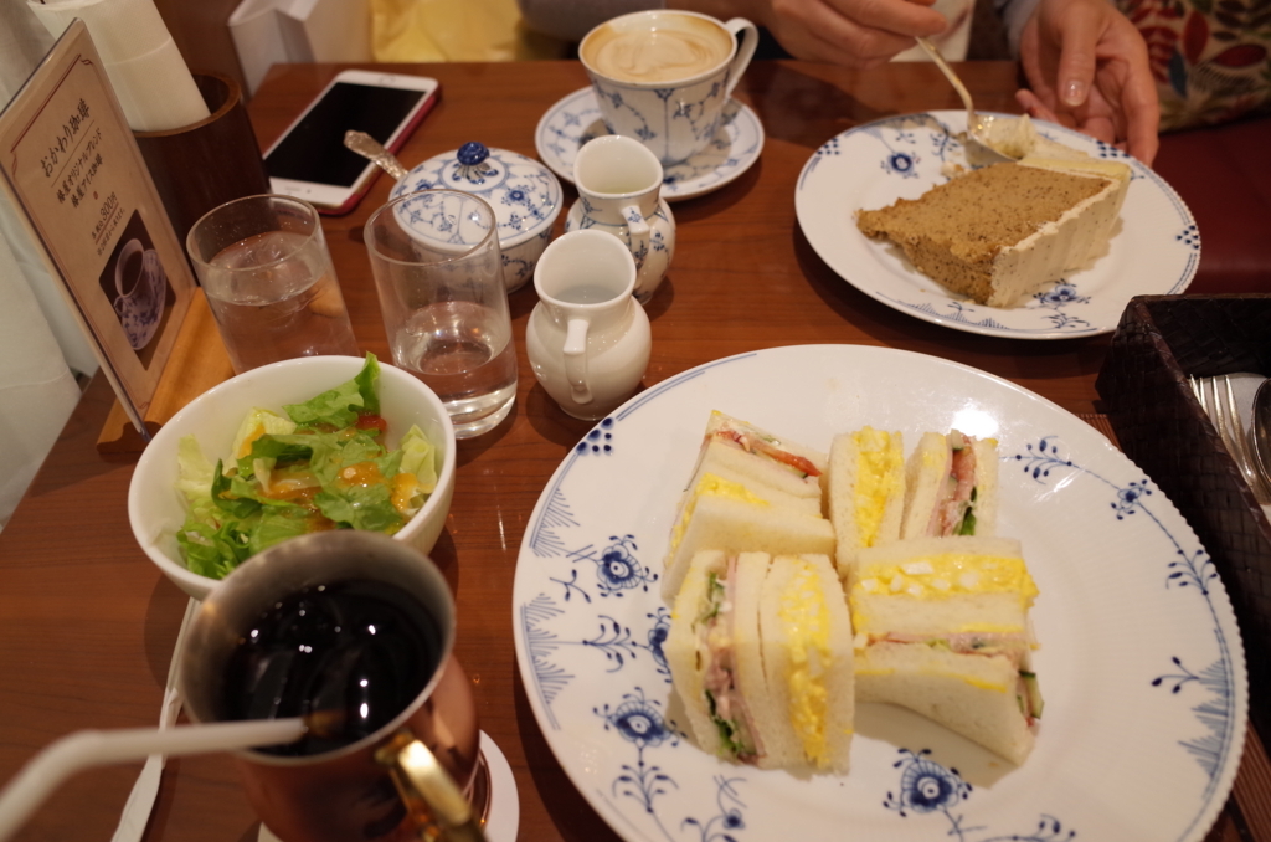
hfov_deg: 65.6
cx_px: 636
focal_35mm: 28
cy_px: 421
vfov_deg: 46.2
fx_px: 986
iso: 400
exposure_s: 1/40
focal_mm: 18.3
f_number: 2.8
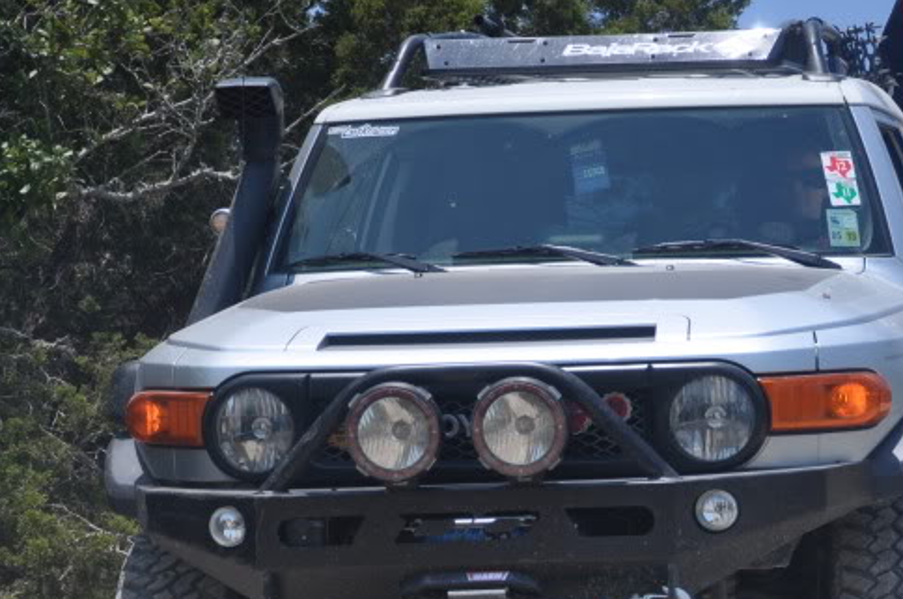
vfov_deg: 10.7
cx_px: 683
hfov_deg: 16.1
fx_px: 3180
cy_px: 513
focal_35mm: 127
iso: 200
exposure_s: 1/1600
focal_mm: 40
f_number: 4.5
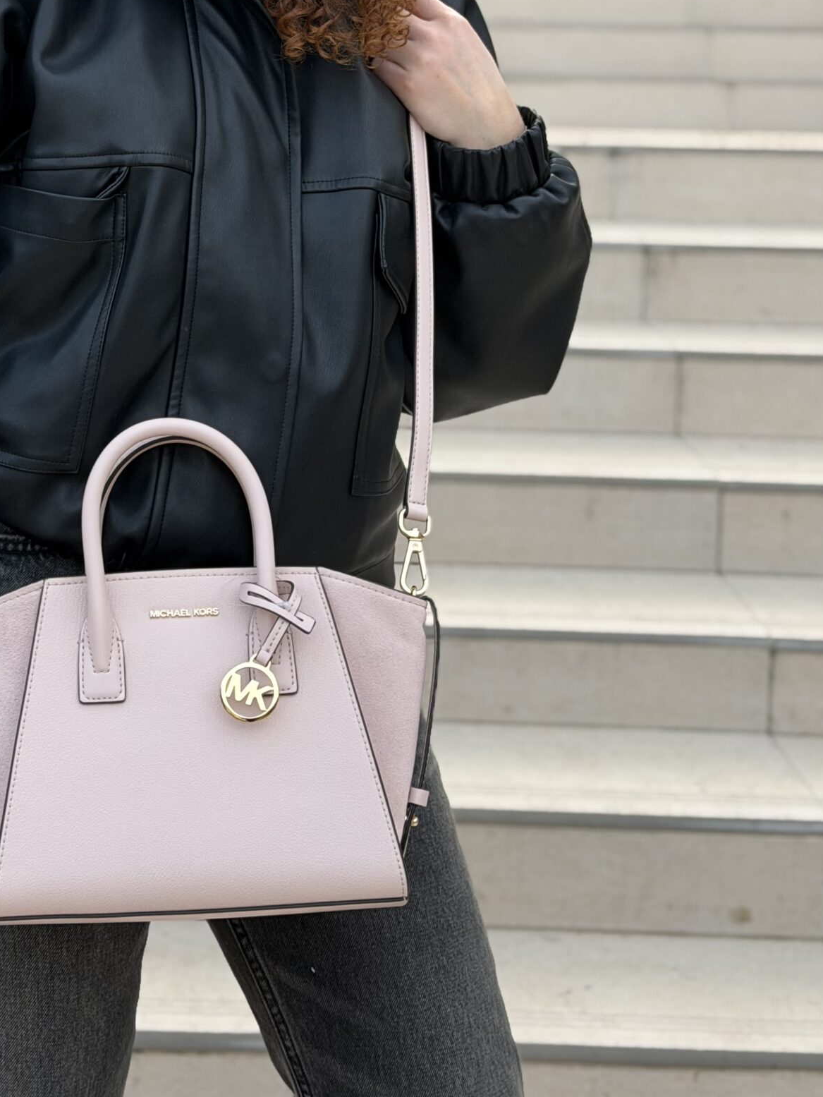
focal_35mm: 79
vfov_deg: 24.3
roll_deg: -2.1
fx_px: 2503
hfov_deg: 18.5
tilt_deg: -2.4
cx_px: 155
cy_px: 217
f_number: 1.78
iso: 80
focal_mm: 6.76
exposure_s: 1/469
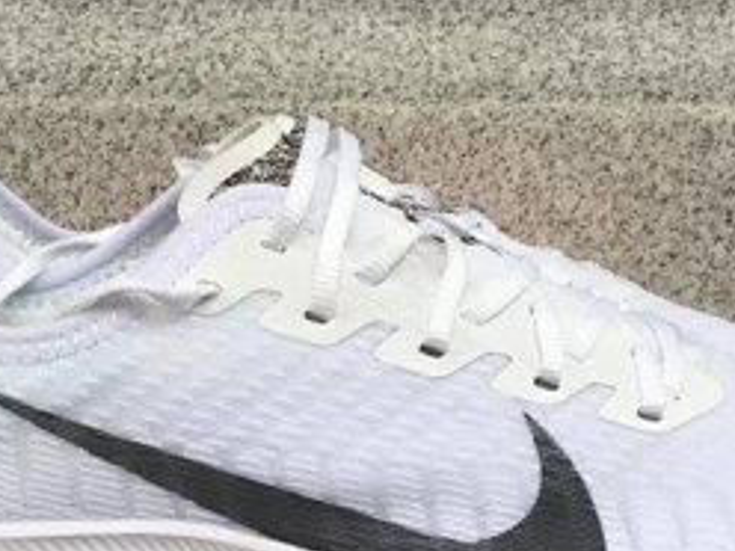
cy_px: 518
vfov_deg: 18.1
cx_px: 359
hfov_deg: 24.4
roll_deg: -0.3
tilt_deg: -16.0
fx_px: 1699
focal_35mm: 80
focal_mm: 3.3
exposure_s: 1/100
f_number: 2.4
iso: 40
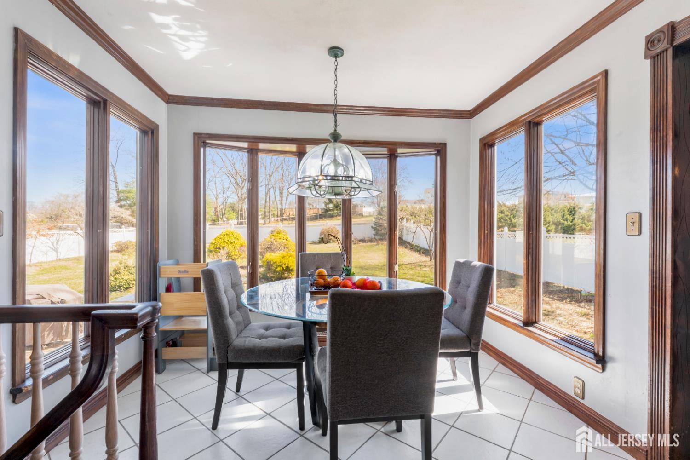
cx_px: 345
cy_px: 230
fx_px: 307
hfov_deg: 96.7
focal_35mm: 16
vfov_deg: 73.7
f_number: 11
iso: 320
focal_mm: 16
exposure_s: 1/320
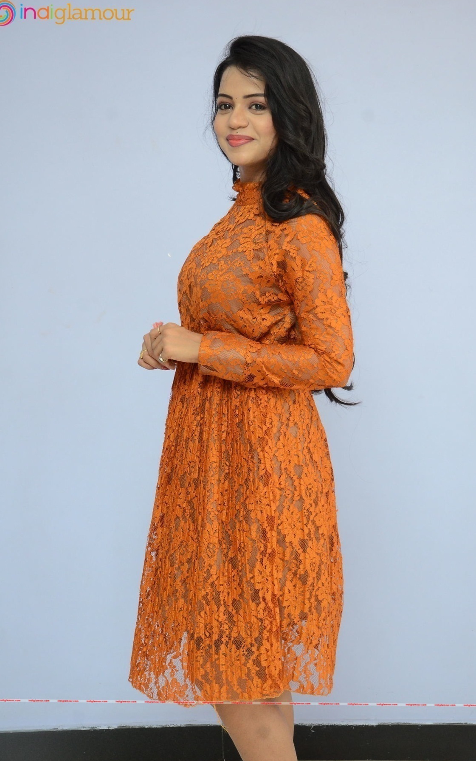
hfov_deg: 17.6
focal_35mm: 74
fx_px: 1536
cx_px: 242
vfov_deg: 27.8
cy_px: 382
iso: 2000
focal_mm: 48
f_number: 5.6
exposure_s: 1/125
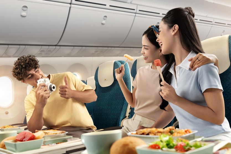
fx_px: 225
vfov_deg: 37.9
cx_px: 116
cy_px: 77
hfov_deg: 54.4
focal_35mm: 35
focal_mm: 35
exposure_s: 1/160
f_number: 5.6
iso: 100
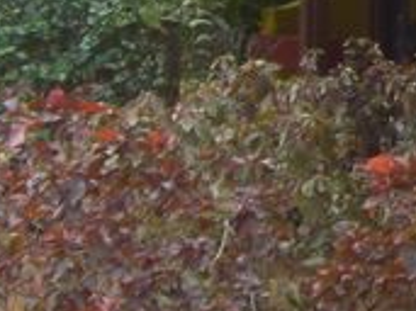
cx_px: 861
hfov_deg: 8.2
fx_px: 2738
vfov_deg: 6.4
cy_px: -131
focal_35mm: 228
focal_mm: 6.2
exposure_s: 1/125
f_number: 2.7
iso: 64
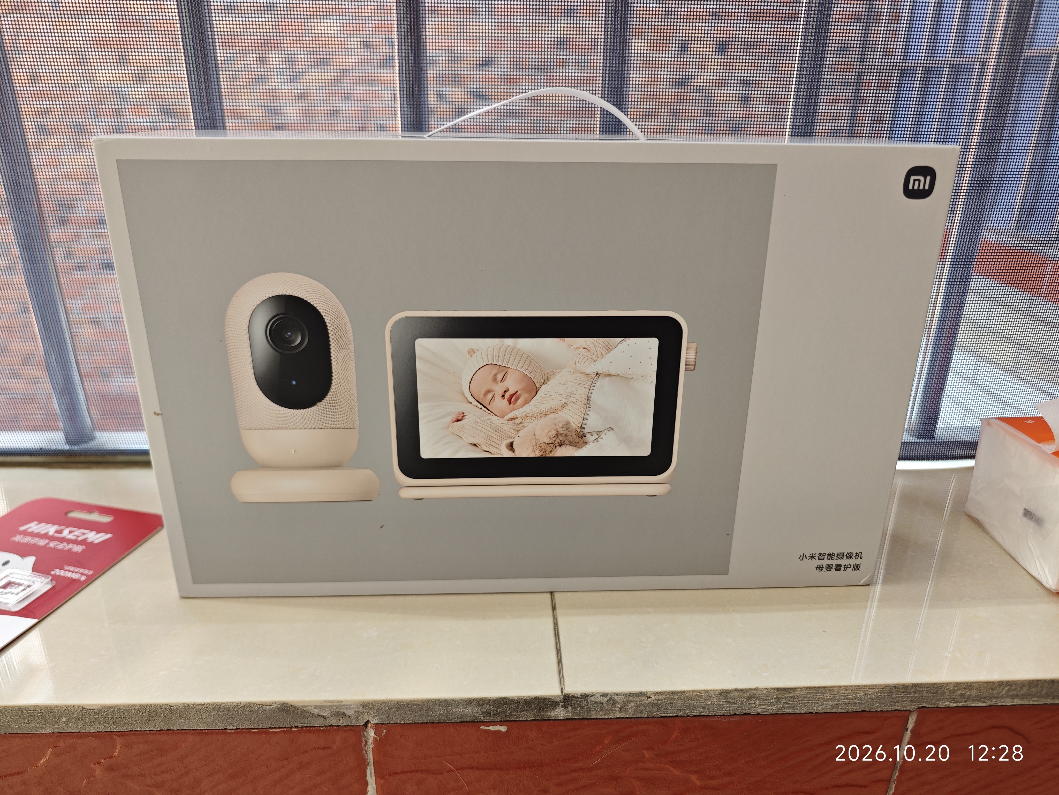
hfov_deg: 73.9
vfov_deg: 58.9
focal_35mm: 23
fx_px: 704
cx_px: 530
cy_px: 398
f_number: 1.9
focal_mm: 8.7
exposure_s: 1/120
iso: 200
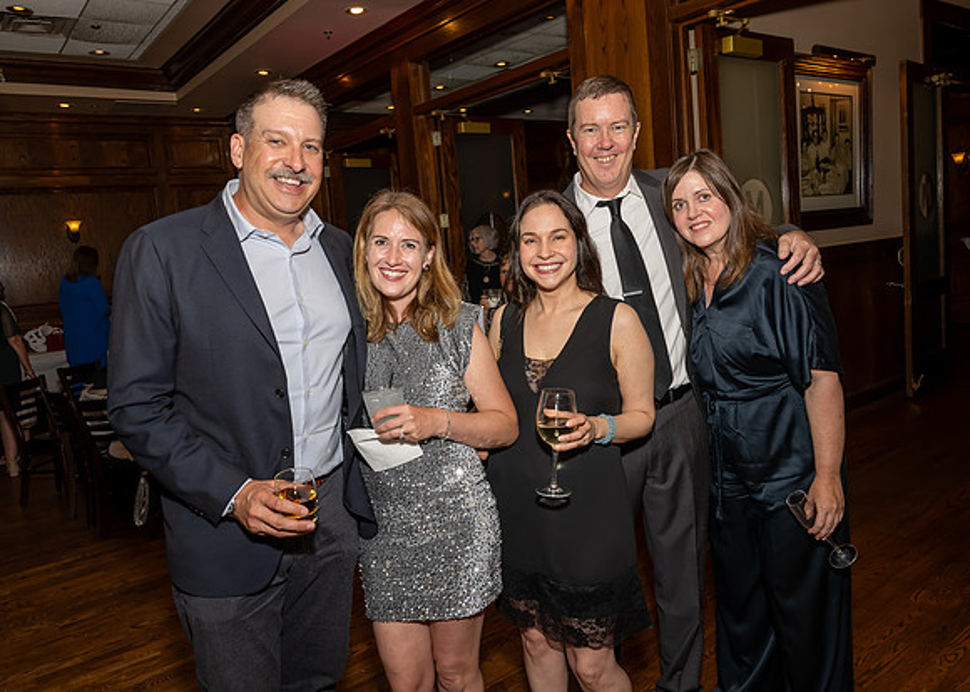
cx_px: 474
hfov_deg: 67.2
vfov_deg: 50.7
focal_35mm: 27
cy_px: 327
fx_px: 730
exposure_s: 1/250
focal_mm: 24
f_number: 8
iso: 500
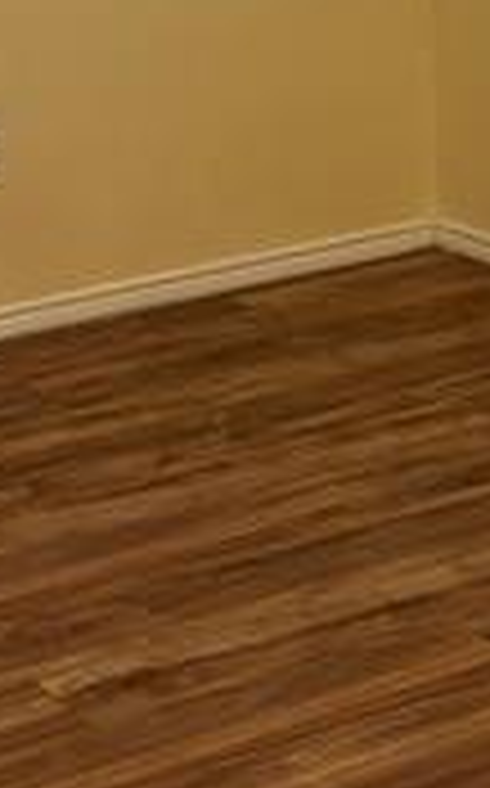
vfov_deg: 16.0
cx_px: 400
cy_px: -347
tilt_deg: -3.0
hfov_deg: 10.8
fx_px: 2592
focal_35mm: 121
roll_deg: +0.4
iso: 160
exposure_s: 1/60
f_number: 1.6
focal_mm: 5.96
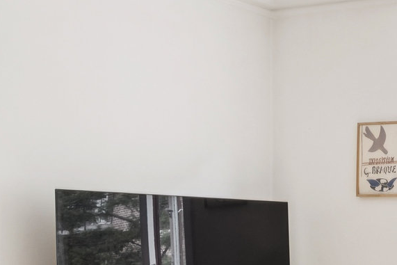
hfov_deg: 20.8
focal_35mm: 84
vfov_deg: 16.0
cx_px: 583
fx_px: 927
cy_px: 250
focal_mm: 16
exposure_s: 1/30
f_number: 9
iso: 250
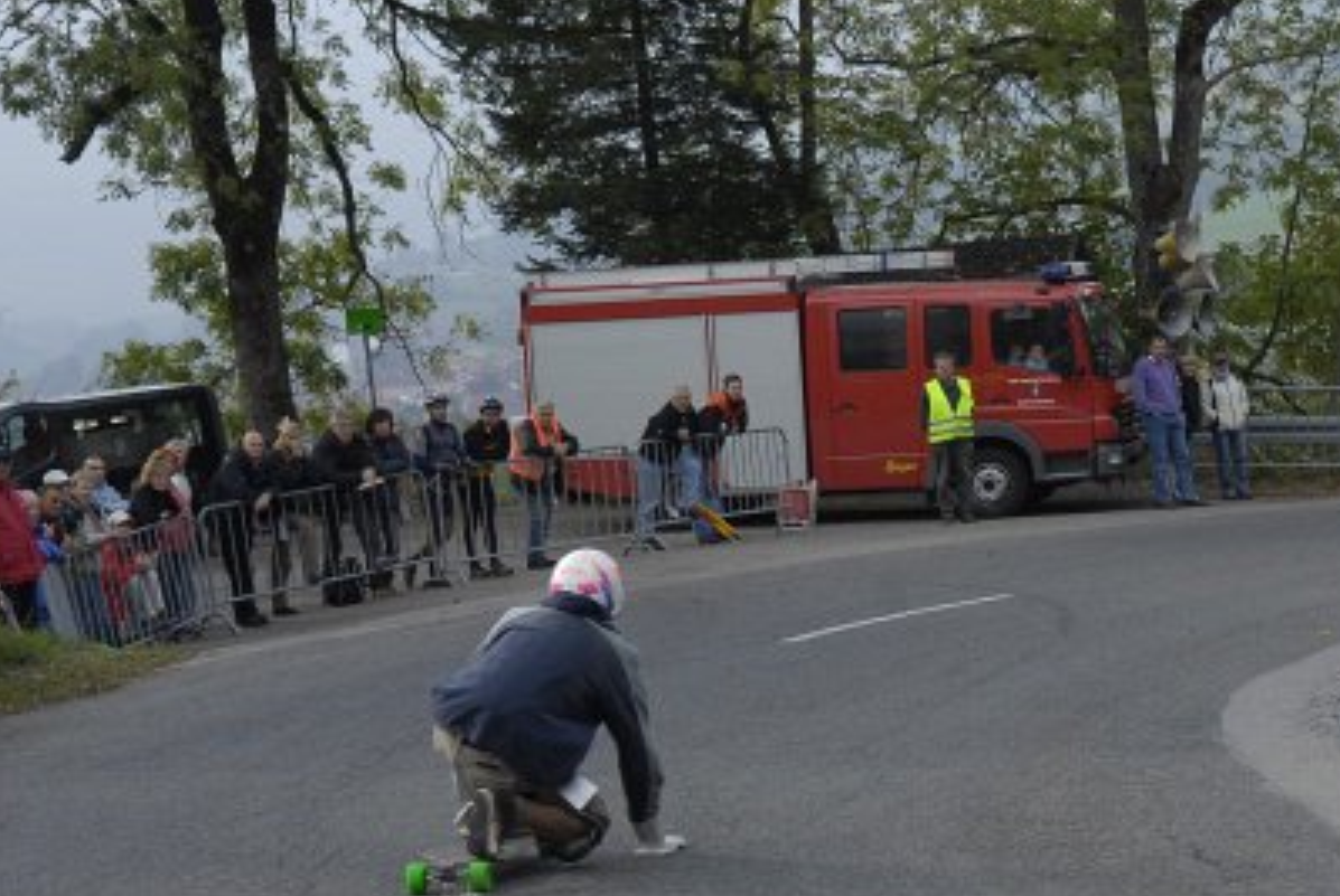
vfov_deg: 14.7
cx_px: 1033
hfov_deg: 21.7
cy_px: 604
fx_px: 3465
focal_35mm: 93
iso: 400
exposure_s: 1/250
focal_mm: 40
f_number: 7.1
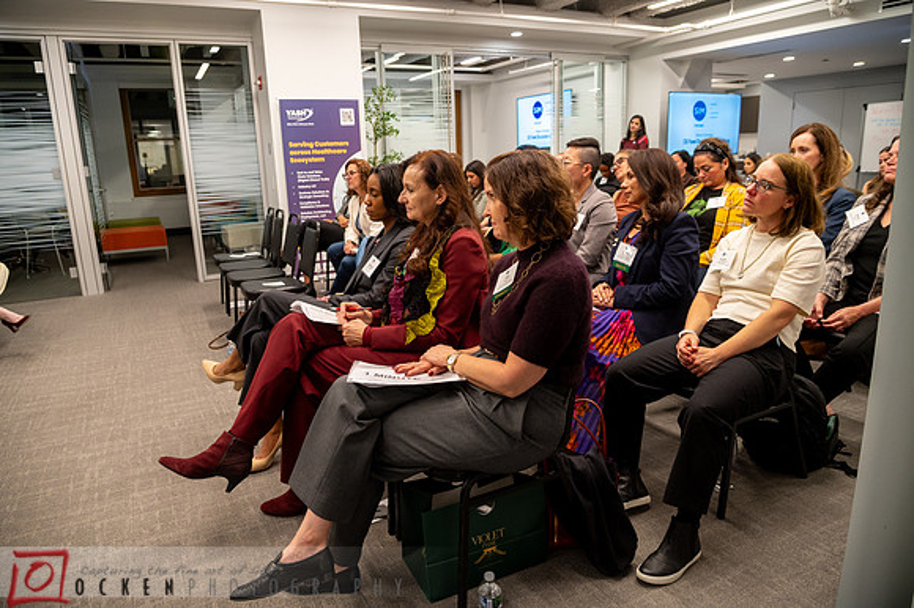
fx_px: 609
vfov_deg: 53.1
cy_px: 304
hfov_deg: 73.8
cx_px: 457
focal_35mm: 24
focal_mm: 24
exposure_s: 1/100
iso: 1600
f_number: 4
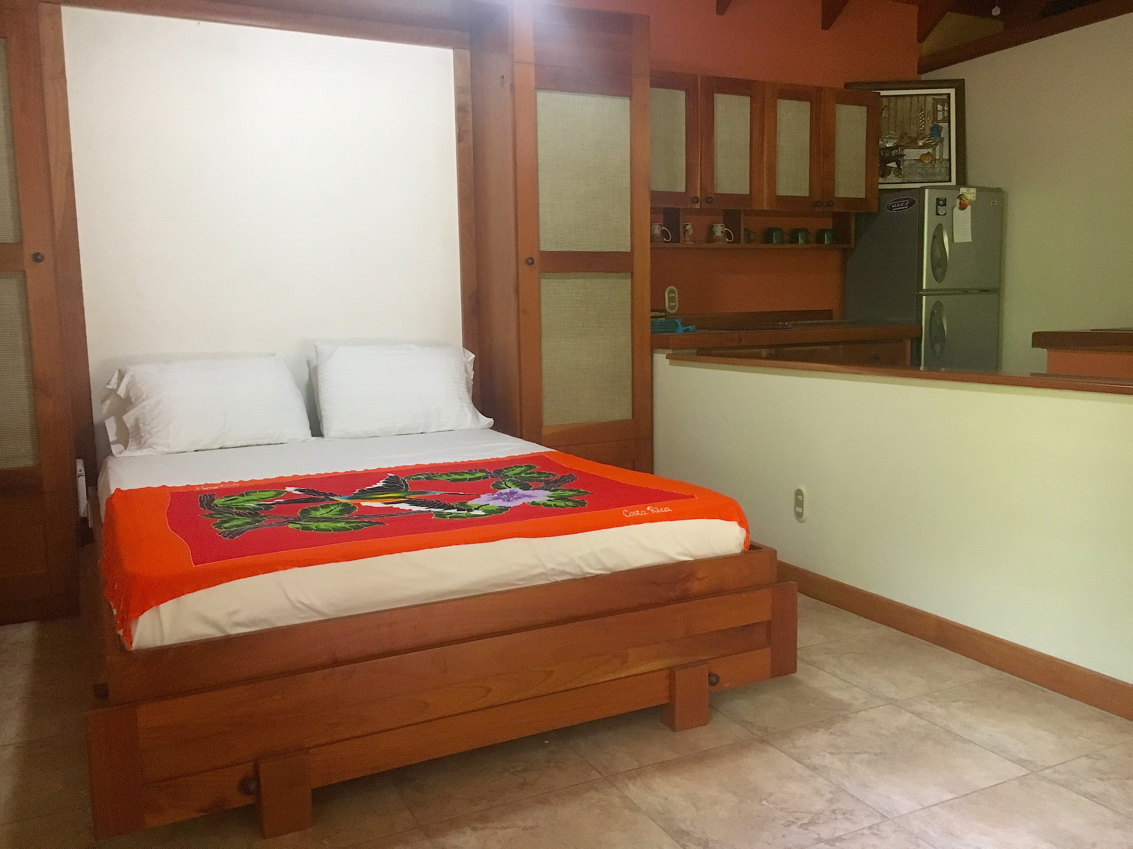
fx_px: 949
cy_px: 424
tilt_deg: -7.0
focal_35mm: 29
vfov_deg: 48.2
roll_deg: +1.2
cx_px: 566
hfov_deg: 61.7
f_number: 2.2
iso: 200
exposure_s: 1/20
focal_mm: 4.15
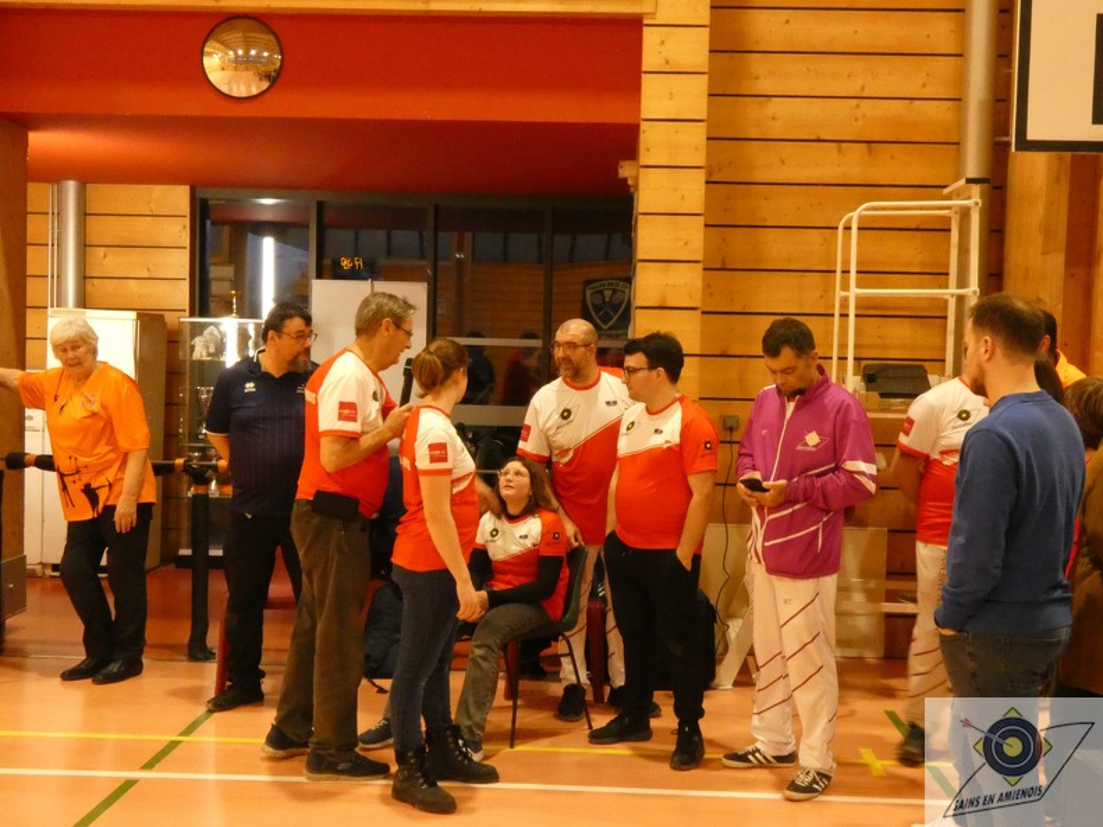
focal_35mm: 41
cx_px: 552
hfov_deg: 45.8
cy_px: 414
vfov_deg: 35.1
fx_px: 1306
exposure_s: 1/40
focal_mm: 7.3
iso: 1600
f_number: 7.1
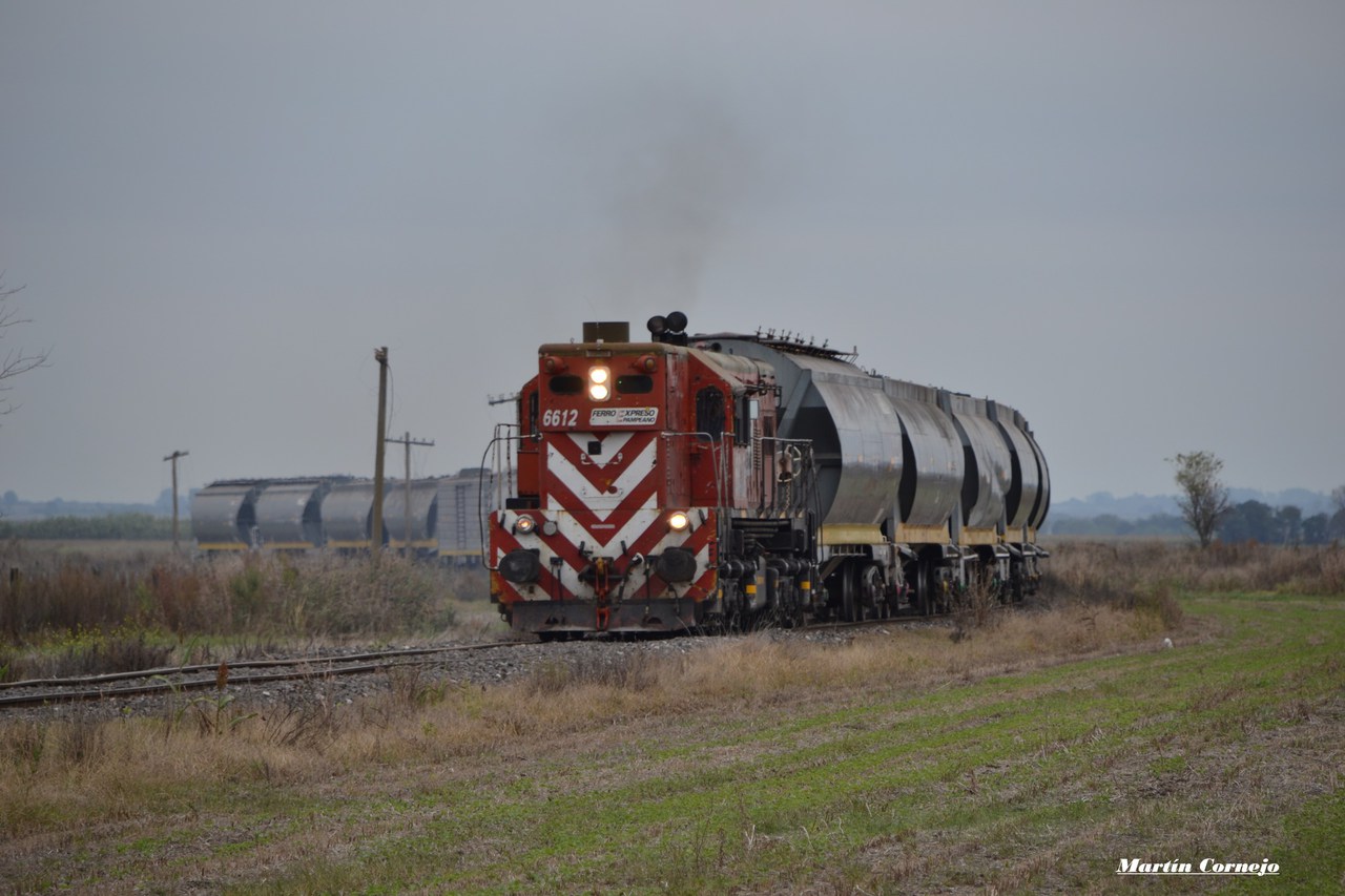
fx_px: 11206
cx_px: 672
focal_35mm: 300
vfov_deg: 4.6
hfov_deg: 6.9
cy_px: 448
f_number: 6.3
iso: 100
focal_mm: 200
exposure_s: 1/200
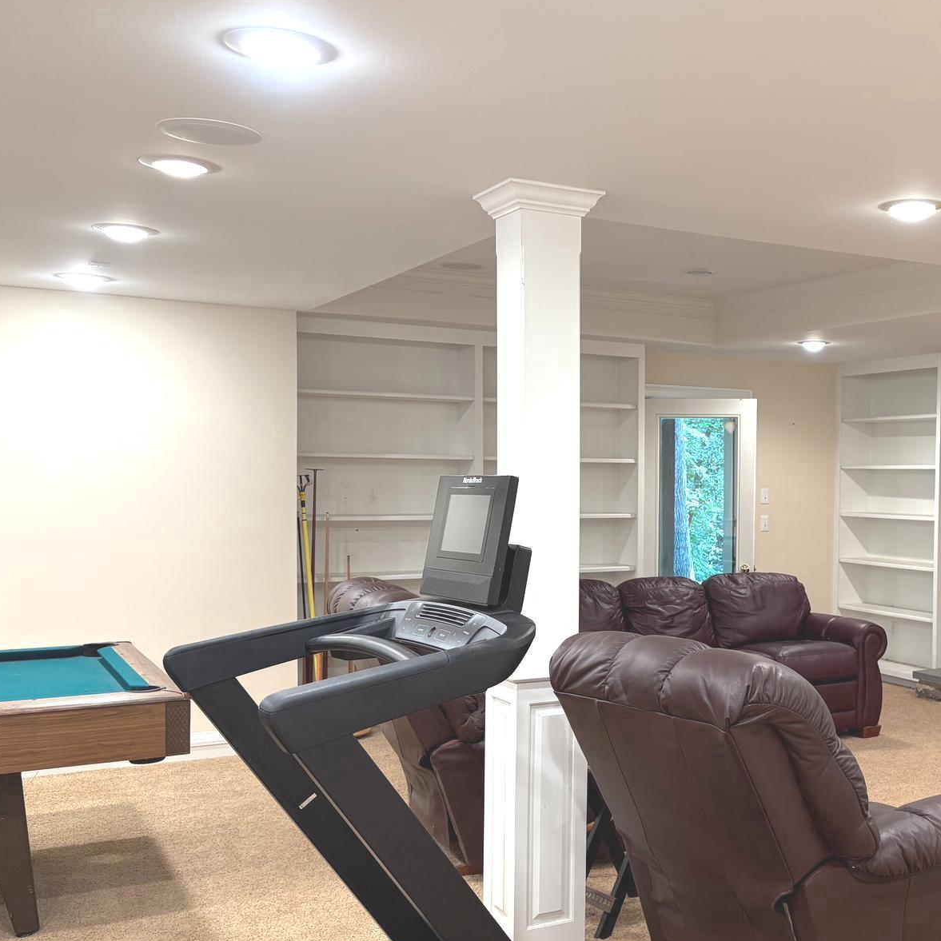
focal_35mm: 40
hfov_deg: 40.3
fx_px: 1230
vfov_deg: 41.8
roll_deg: -0.5
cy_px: 540
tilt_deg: -2.5
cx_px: 737
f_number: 1.6
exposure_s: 1/60
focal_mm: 5.96
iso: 125
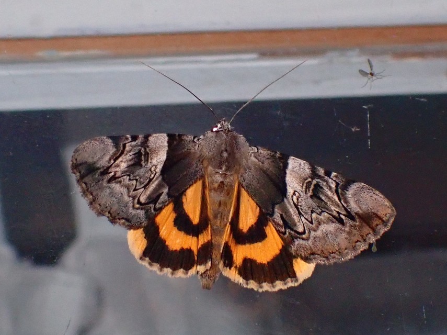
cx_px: 224
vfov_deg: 14.8
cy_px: 168
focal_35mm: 100
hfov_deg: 19.7
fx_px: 1290
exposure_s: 1/100
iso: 800
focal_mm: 18
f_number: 14
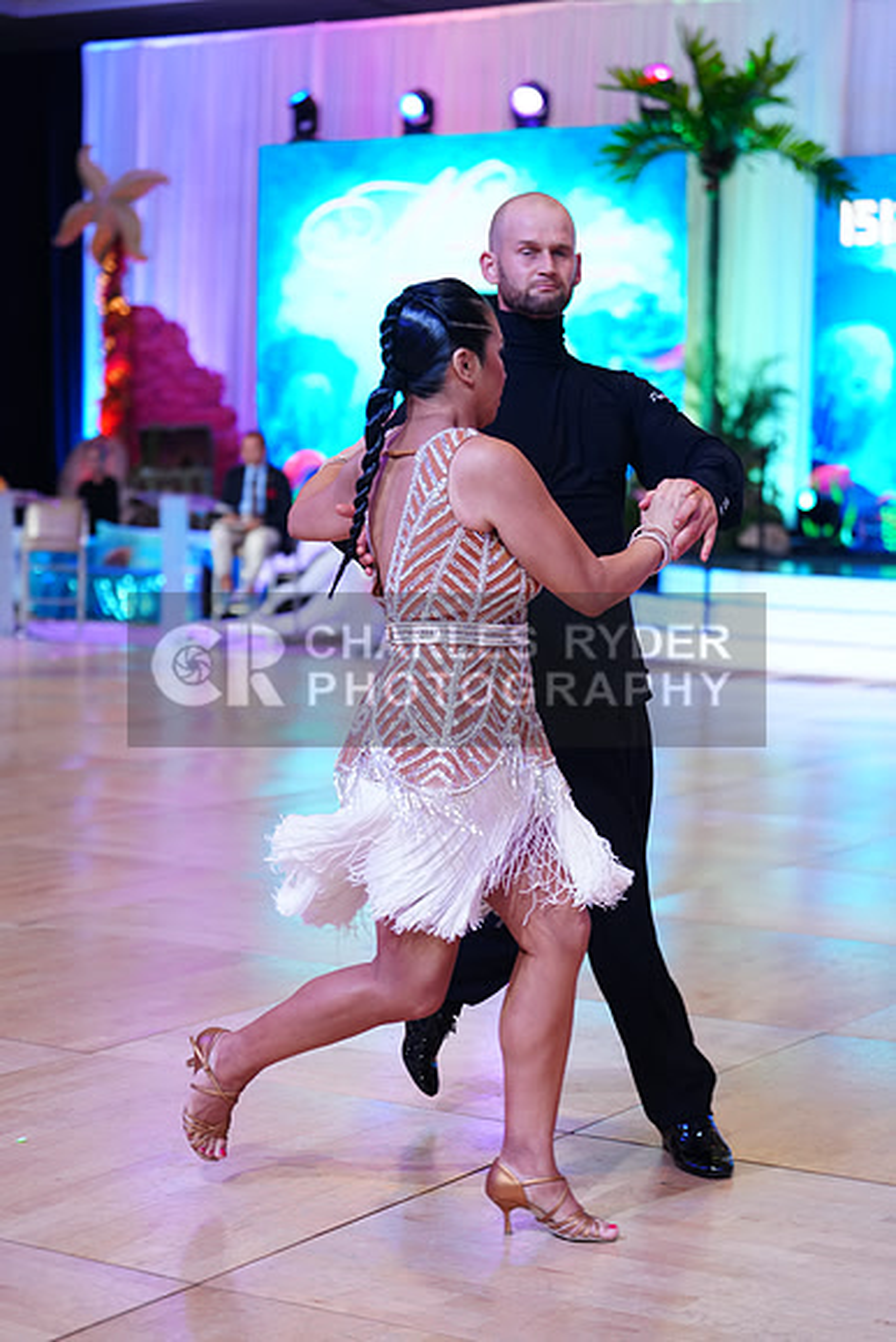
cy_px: 671
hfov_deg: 19.5
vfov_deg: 28.8
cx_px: 448
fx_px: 2612
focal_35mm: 70
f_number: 2.8
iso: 1250
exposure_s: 1/320
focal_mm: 70
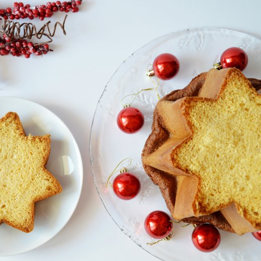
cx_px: 112
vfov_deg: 26.1
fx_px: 563
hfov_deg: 26.1
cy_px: 131
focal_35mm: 66
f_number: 5
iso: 400
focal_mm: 34
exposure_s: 1/30
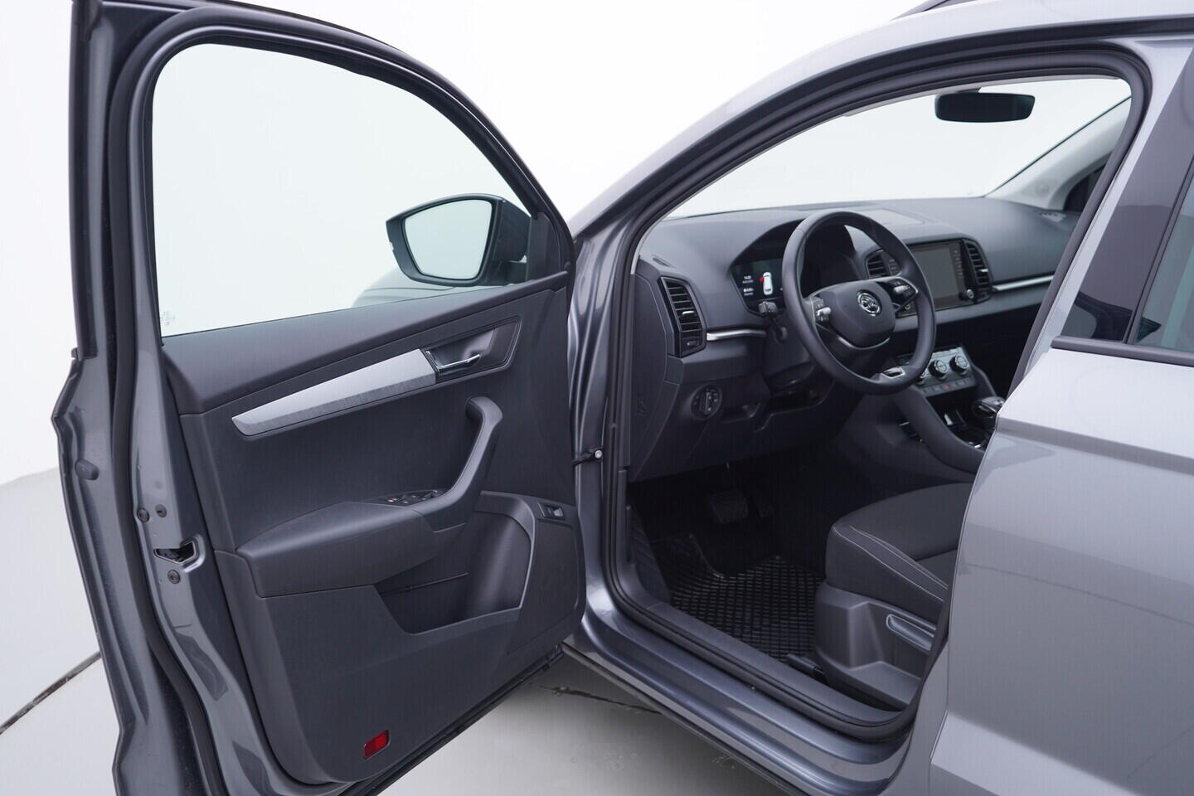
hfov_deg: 53.1
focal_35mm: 36
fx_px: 1194
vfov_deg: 36.9
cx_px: 597
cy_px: 398
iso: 125
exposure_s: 1/50
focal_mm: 24
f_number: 3.2
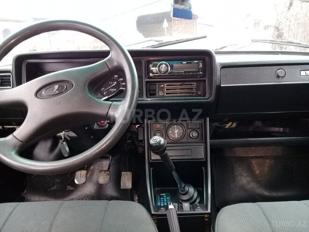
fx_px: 277
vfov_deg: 45.4
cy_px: 116
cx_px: 154
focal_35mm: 31
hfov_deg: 58.4
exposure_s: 1/33
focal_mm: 3.3
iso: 200
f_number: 2.2
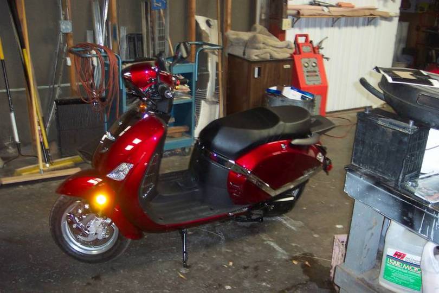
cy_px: 146
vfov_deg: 35.1
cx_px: 220
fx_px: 463
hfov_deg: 50.7
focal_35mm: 38
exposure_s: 1/30
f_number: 2.8
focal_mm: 8
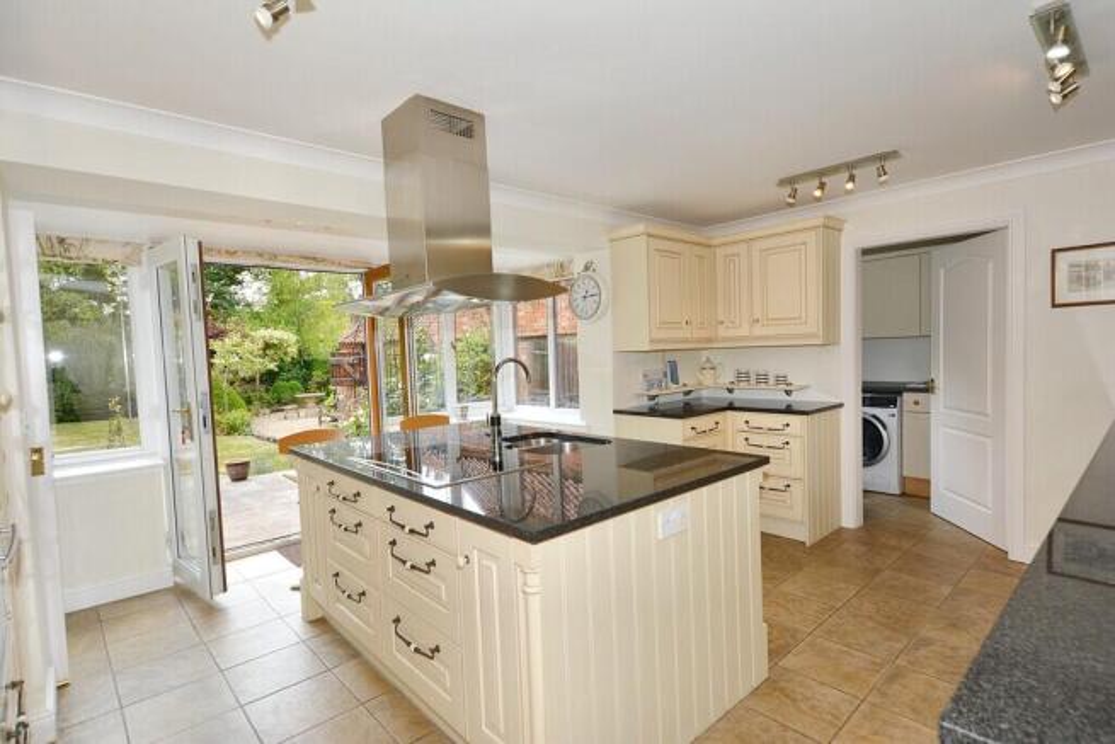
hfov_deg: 100.4
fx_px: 465
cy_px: 372
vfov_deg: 77.4
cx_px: 558
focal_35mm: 15
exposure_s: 1/125
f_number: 5.6
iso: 200
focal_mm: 10
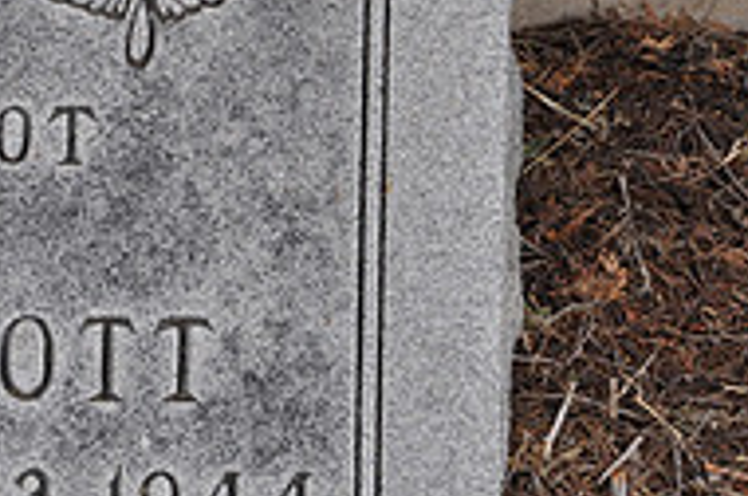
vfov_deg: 7.5
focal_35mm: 183
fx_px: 3796
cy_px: 163
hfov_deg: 11.0
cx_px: -256
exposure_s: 1/60
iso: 200
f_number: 8
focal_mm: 40
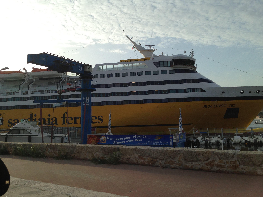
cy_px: 98
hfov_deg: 55.4
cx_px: 132
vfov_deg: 42.9
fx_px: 251
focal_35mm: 33
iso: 50
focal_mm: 4.13
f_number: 2.4
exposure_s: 1/1595
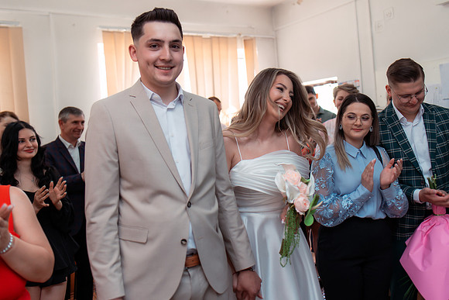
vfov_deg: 37.9
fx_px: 437
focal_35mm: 35
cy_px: 150
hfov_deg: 54.4
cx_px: 224
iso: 800
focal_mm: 35
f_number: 2.8
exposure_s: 1/250
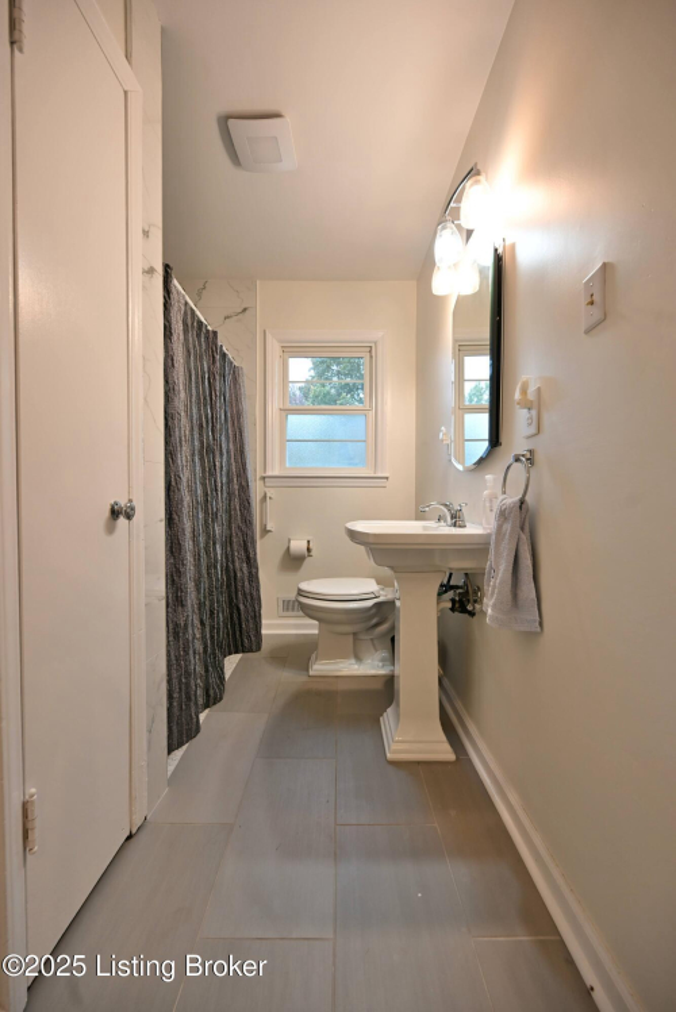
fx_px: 394
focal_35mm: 14
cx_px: 338
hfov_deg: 81.3
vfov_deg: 104.2
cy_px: 506
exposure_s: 1/50
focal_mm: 14
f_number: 5
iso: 800
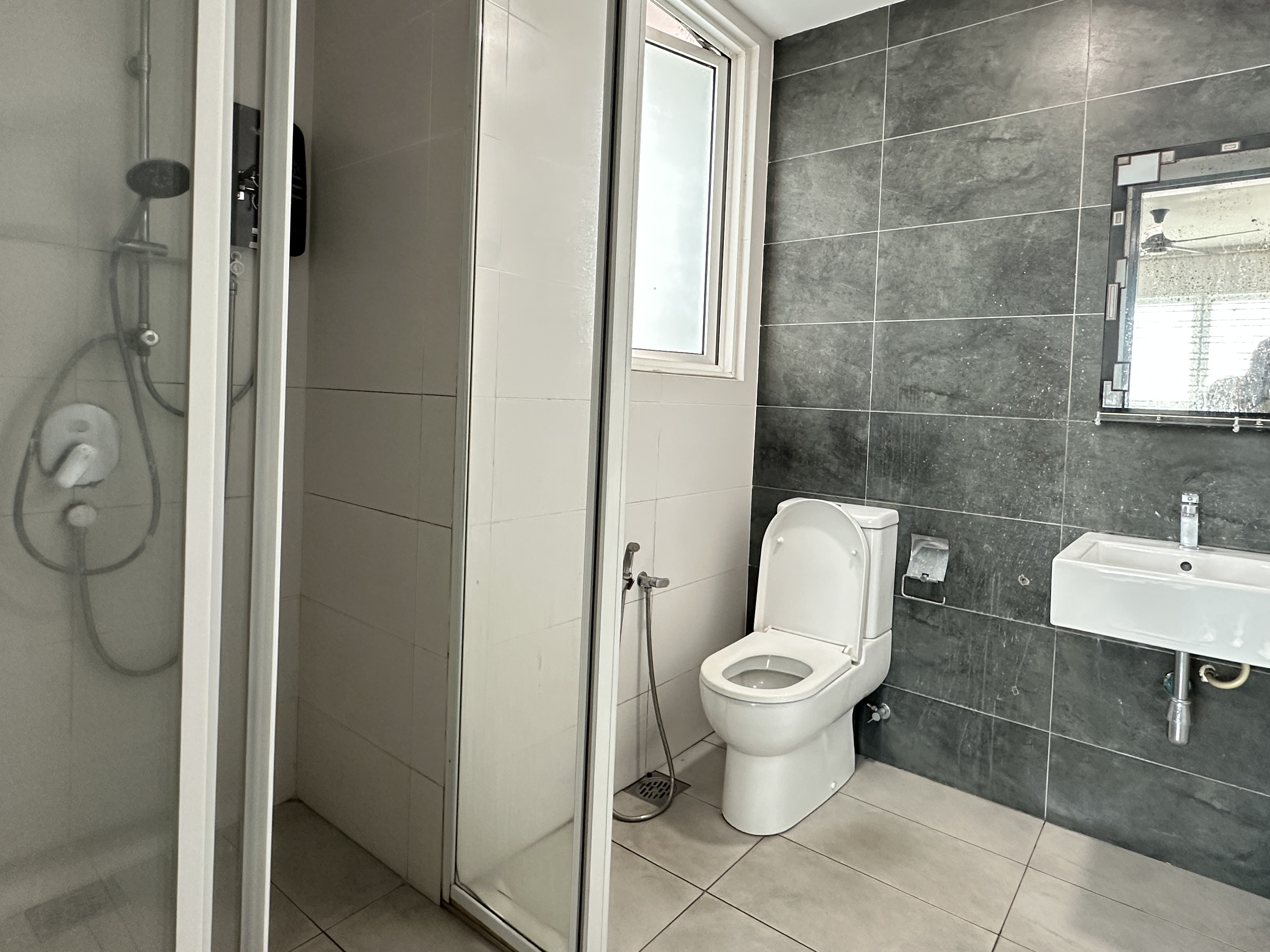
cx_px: 714
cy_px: 416
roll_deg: -2.1
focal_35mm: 19
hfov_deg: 84.3
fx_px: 697
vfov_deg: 68.4
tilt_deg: -1.4
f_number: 2.2
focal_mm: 2.22
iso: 320
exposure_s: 1/92
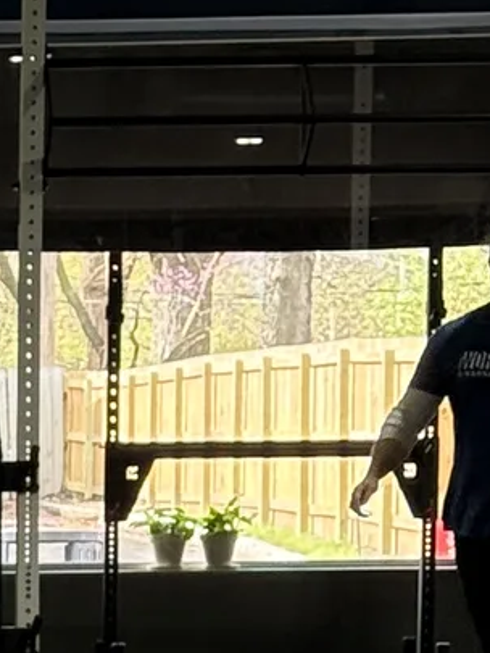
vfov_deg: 7.7
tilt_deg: -4.7
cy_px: 923
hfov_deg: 5.7
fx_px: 4773
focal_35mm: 253
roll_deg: +0.4
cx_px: -682
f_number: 1.78
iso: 100
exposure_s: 1/364
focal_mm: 6.76
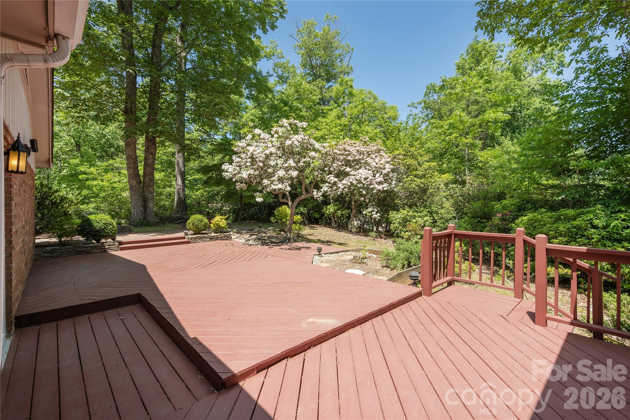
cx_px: 315
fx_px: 262
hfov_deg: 100.4
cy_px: 210
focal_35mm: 15
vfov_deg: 77.3
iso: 250
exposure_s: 1/500
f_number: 7.1
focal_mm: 15
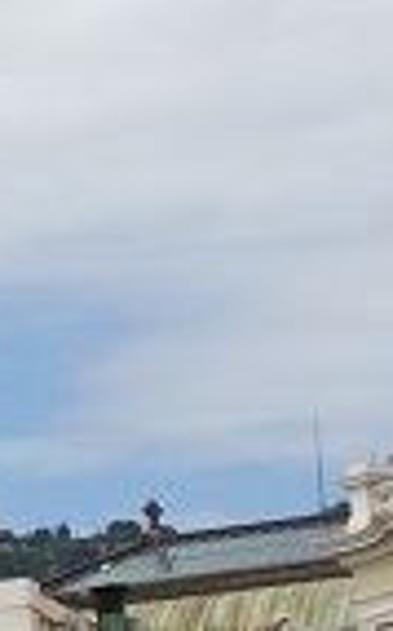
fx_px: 3300
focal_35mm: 192
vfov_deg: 10.8
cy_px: 710
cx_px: -976
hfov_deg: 6.1
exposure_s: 1/160
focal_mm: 28
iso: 100
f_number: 11
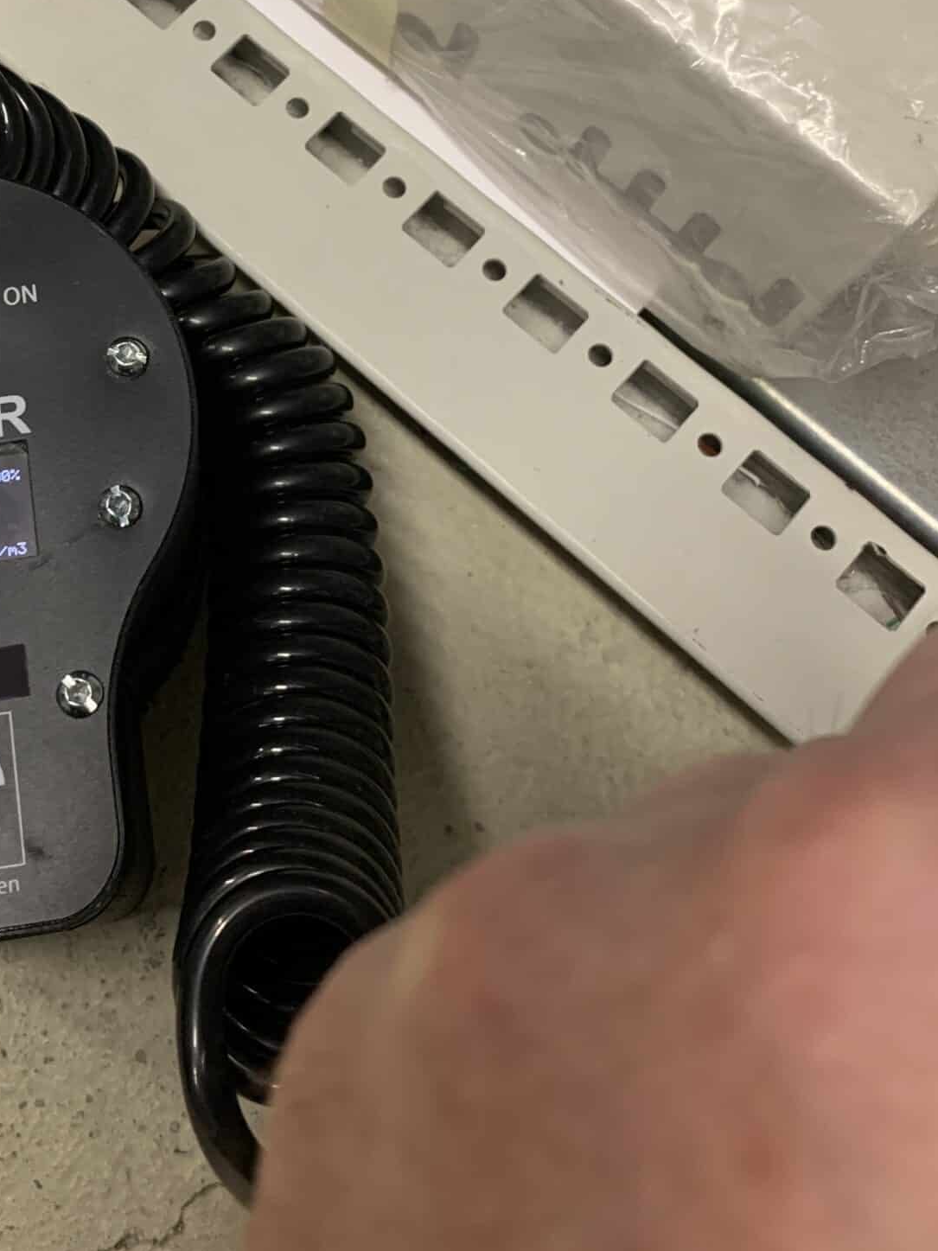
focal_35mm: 46
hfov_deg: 30.8
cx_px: 208
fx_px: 1662
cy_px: 335
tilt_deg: -69.6
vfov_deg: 40.2
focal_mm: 4.25
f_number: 1.8
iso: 160
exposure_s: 1/50
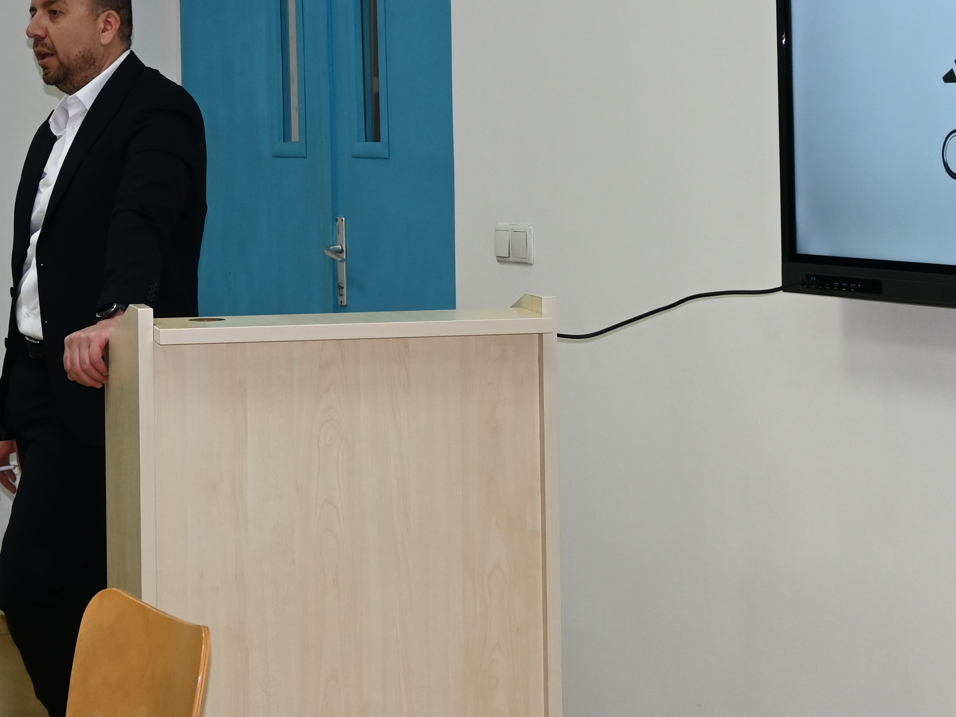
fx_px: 3032
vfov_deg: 13.3
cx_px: 309
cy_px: -20
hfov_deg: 17.9
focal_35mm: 110
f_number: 4.8
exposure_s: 1/60
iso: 450
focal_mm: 30.5
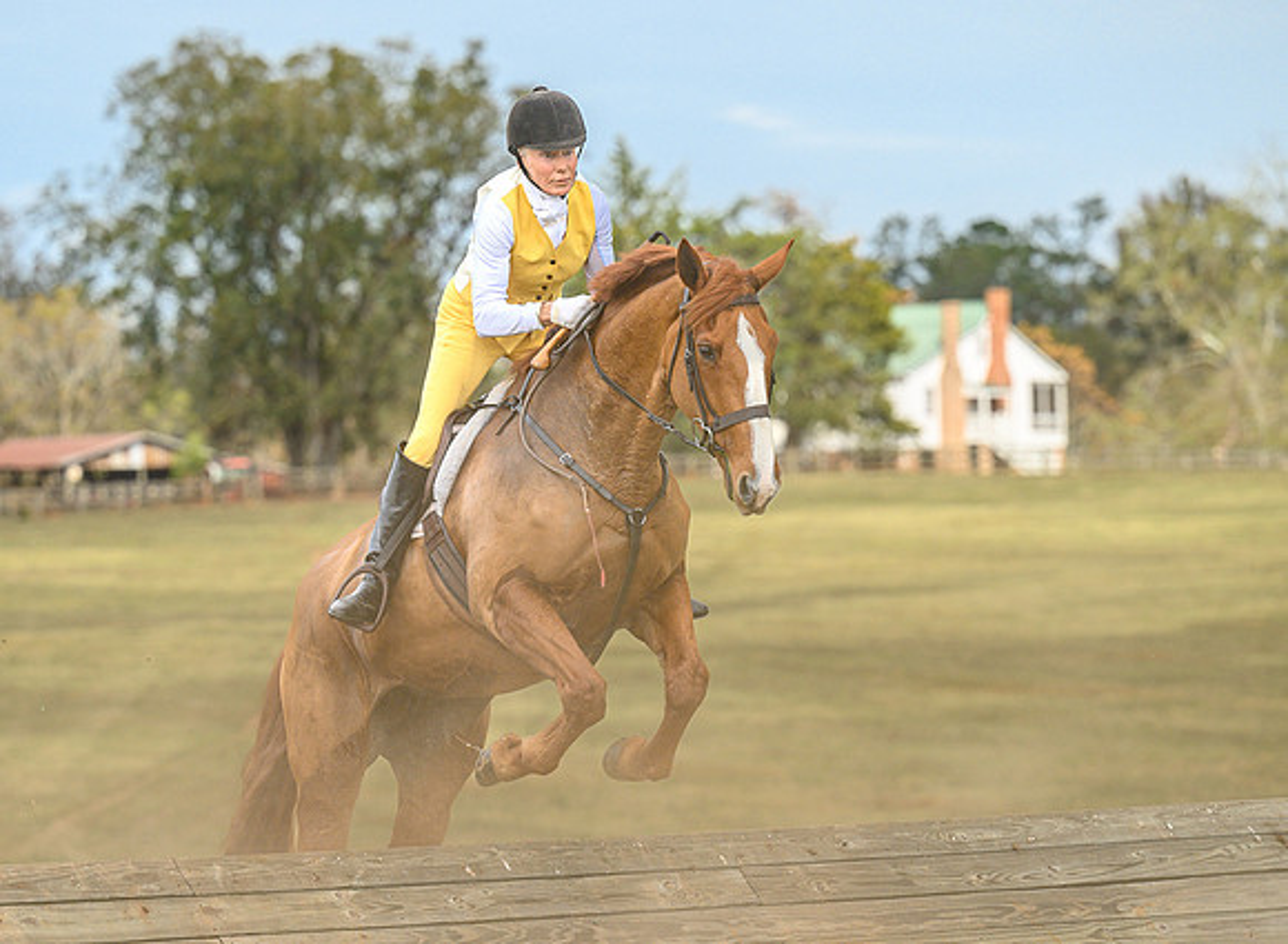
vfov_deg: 7.1
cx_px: 471
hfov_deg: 9.7
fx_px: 7586
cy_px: 599
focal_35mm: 206
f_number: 3.5
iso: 400
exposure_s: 1/1000
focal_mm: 135
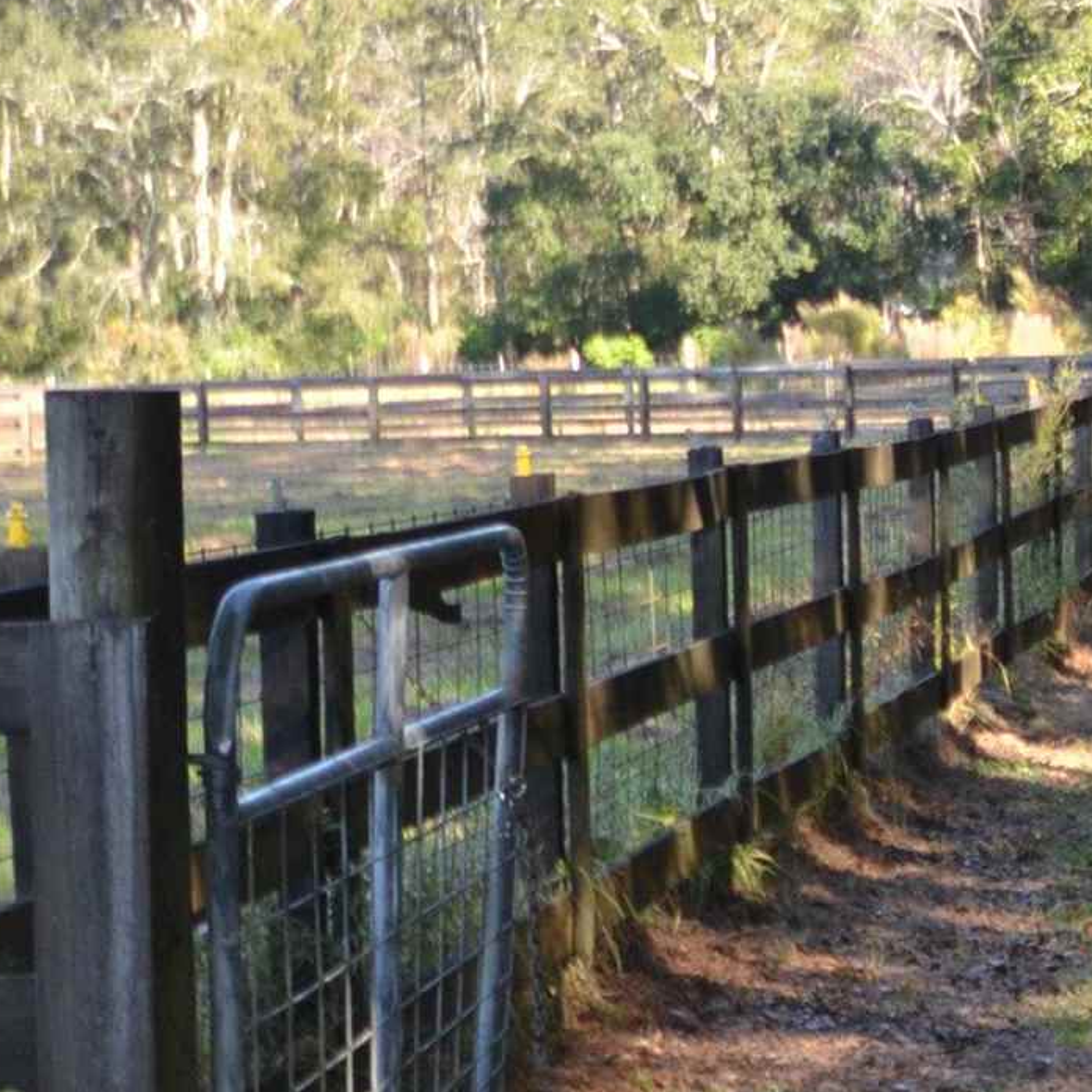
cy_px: 326
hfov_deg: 11.7
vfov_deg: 12.9
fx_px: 4818
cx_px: 2134
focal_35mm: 135
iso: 160
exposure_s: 1/125
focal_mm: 24
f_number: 4.5
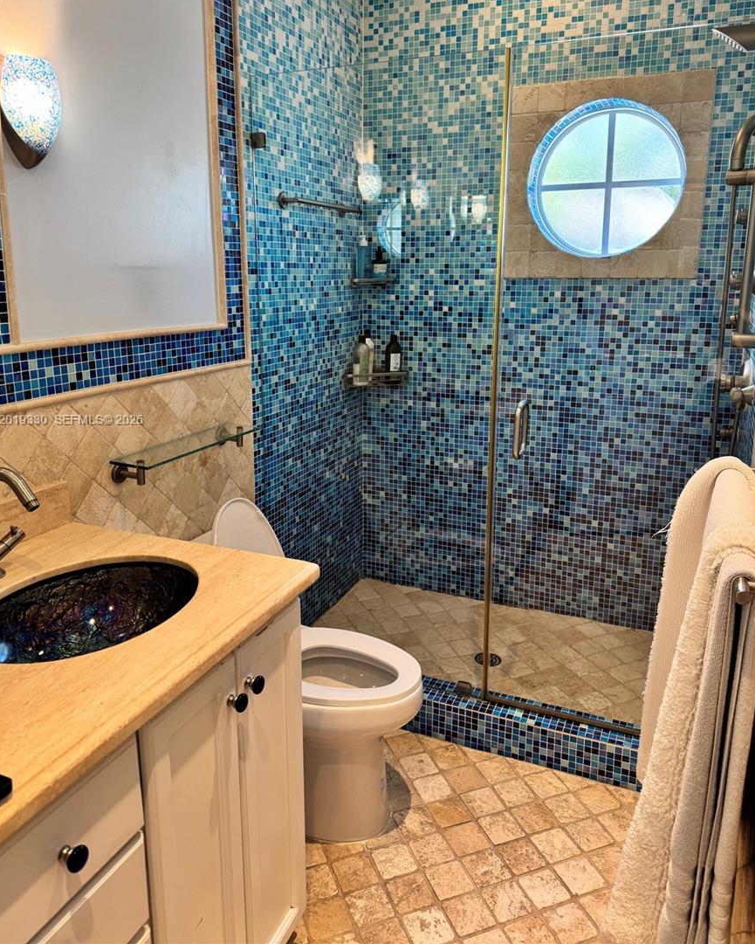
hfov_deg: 54.9
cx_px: 374
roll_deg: +0.1
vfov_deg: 65.8
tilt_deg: -12.3
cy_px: 421
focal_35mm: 26
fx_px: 726
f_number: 1.78
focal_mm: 6.76
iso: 125
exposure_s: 1/60
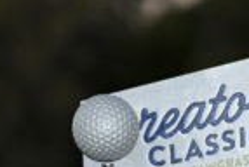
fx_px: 3805
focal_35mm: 549
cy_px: 195
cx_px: 414
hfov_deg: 3.7
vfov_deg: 2.5
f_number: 4
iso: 1000
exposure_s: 1/250
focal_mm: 105
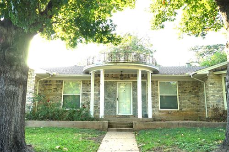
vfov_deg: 43.6
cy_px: 76
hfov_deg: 61.9
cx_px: 114
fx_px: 191
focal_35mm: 30
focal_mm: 30
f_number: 6.3
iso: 100
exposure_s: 1/80
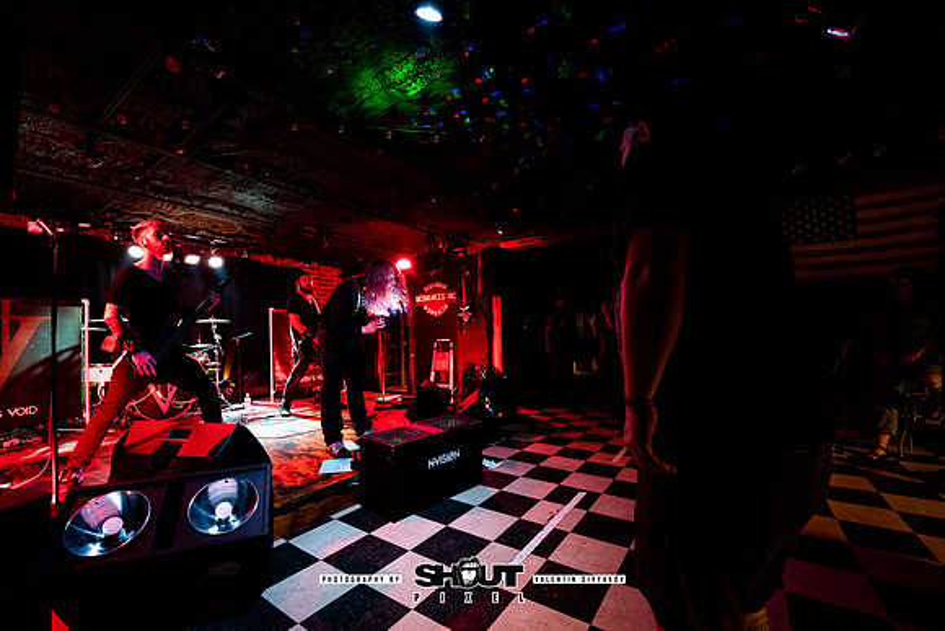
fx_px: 368
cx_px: 472
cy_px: 316
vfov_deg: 81.2
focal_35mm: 14
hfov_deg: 104.2
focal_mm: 14
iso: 3200
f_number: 2.8
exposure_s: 1/200
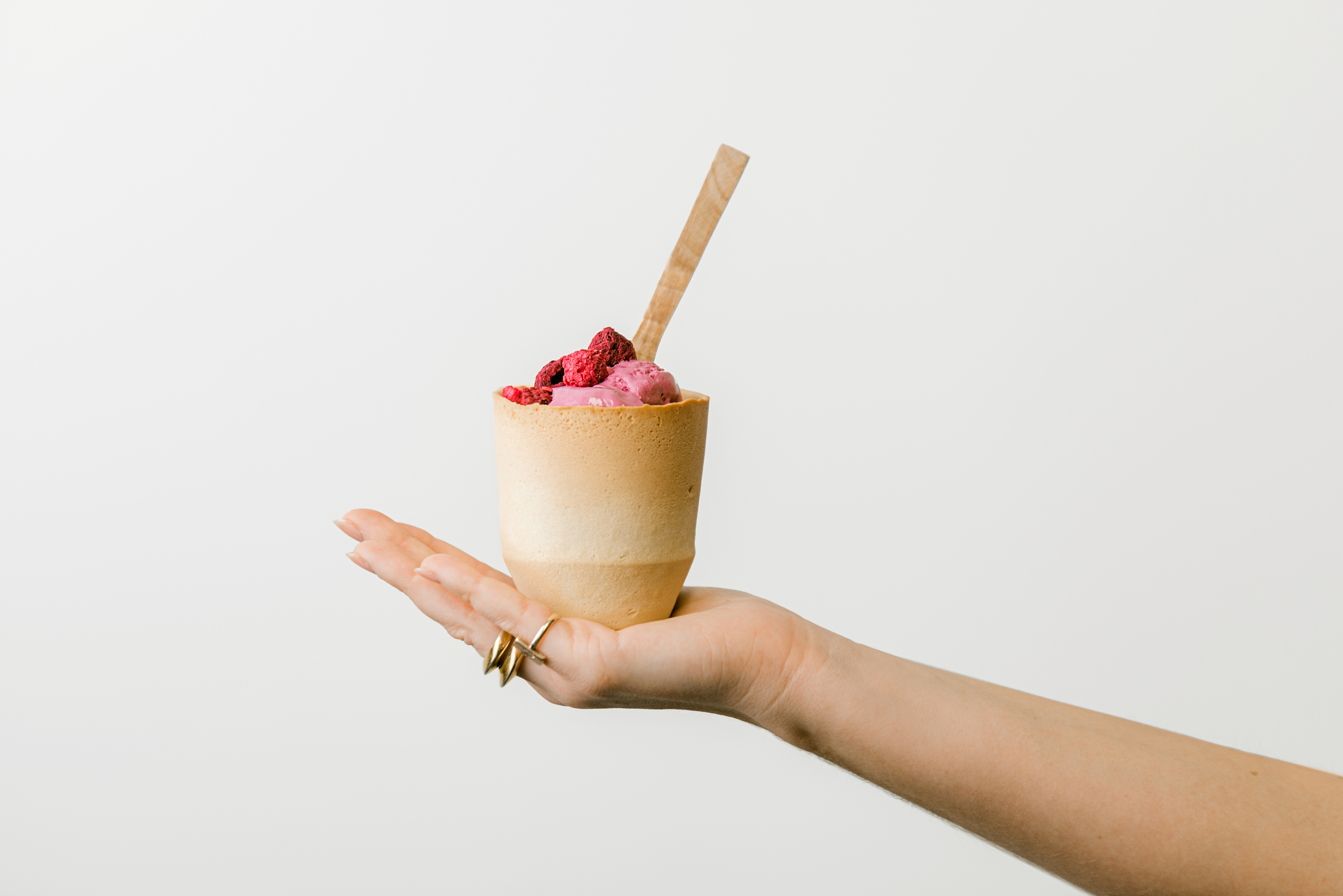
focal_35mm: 200
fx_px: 7464
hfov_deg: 10.3
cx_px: 672
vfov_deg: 6.9
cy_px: 448
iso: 200
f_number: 2.8
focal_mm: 200
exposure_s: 1/125
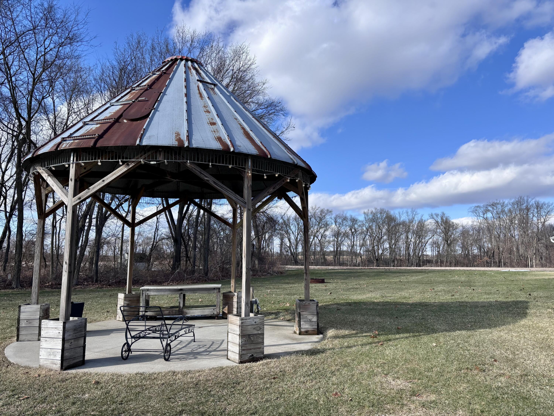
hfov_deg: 67.3
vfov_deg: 53.1
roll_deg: -0.1
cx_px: 277
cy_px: 208
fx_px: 416
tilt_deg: +8.2
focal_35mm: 26
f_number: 1.6
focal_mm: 5.96
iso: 50
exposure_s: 1/2857
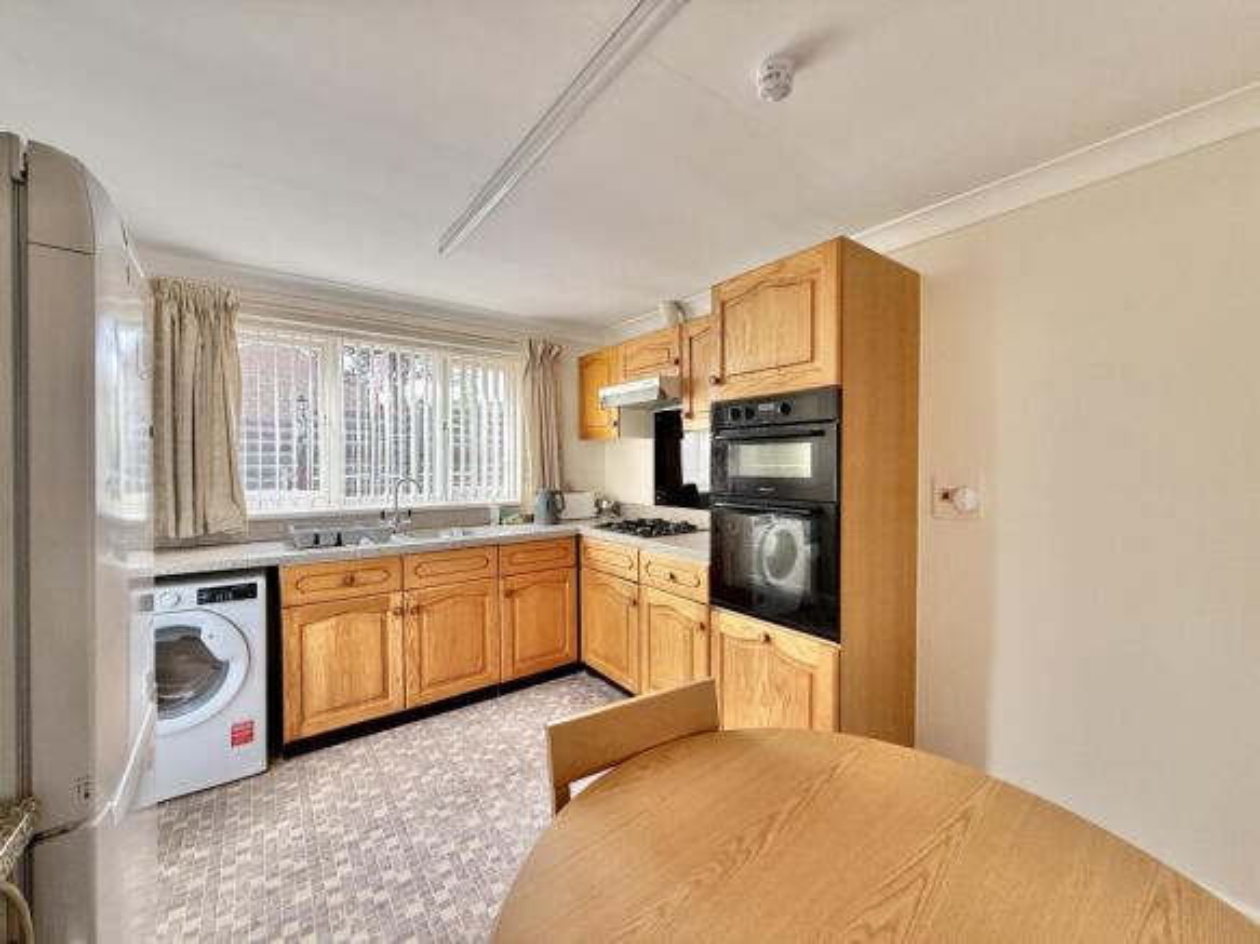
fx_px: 509
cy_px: 472
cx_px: 630
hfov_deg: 102.1
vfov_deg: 85.7
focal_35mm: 14
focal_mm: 2.22
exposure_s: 1/99
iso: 100
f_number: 2.2
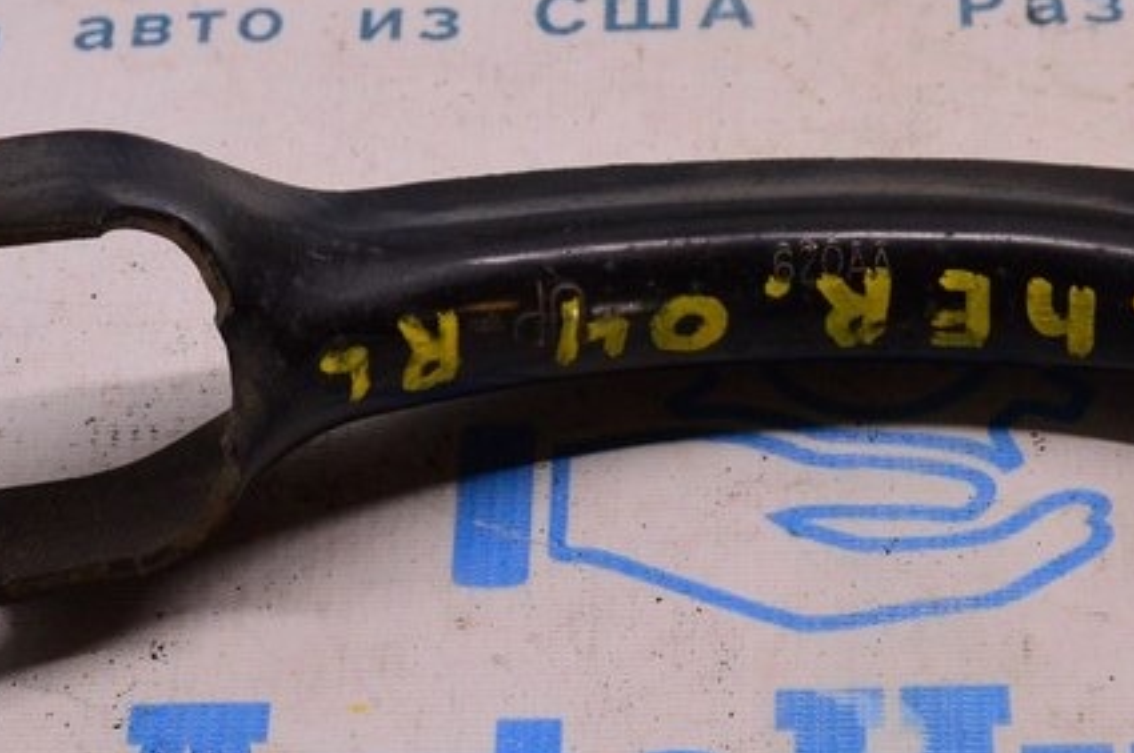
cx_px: 688
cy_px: 340
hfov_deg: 16.7
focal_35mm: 123
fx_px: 3869
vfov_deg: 11.1
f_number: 8
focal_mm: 34
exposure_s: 1/125
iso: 1600
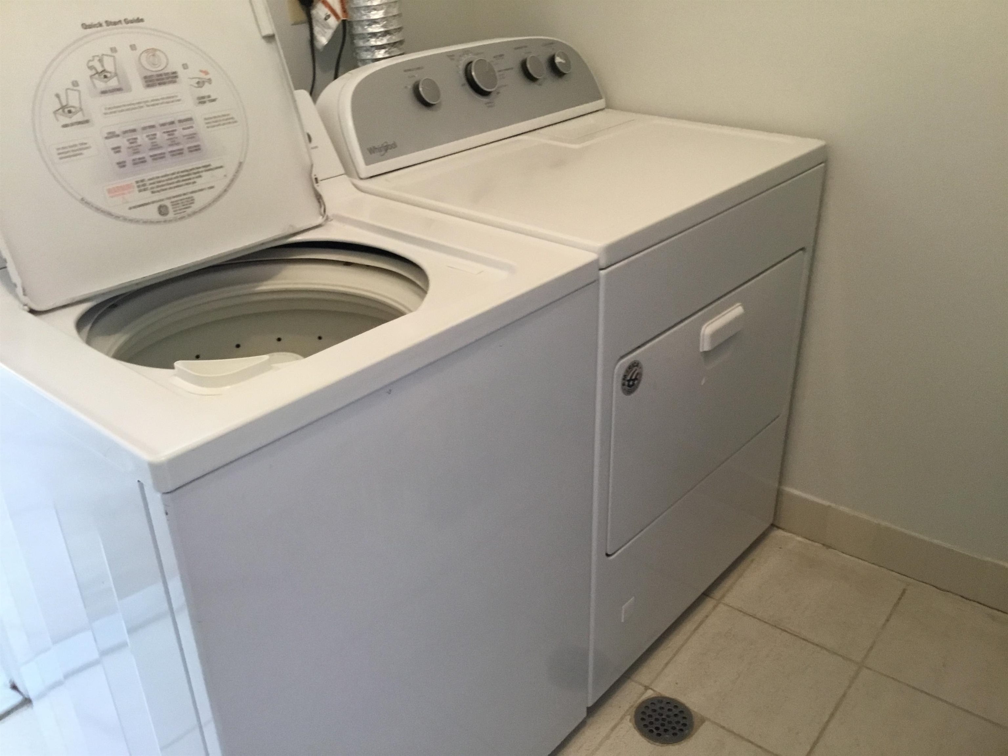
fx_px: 903
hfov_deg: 58.4
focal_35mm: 31
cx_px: 504
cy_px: 378
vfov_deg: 45.4
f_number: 2.4
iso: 125
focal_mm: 3.3
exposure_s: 1/30
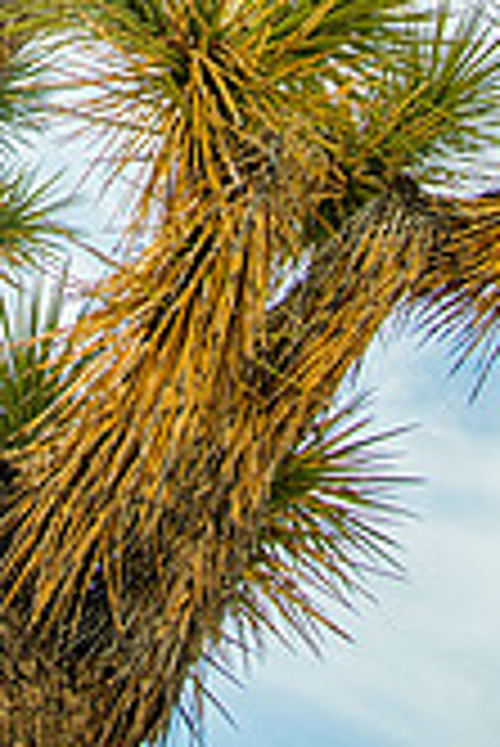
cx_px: 68
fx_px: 1351
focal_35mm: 65
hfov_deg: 20.6
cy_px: -158
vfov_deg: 27.2
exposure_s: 1/1000
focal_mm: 24
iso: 100
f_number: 4
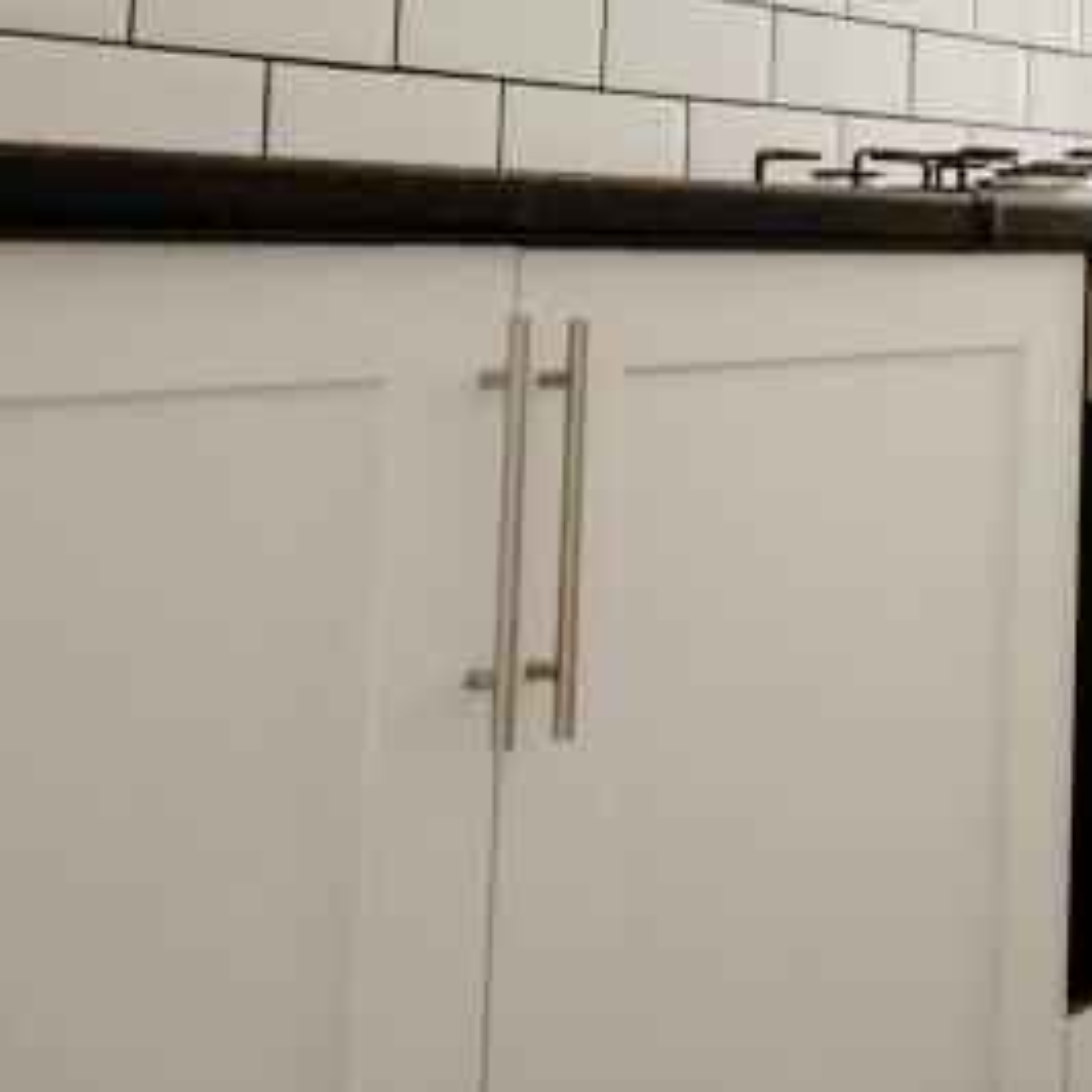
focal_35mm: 49
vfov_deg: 33.2
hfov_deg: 27.0
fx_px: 1749
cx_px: 1544
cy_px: 146
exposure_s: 1/60
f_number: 4
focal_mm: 10
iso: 800
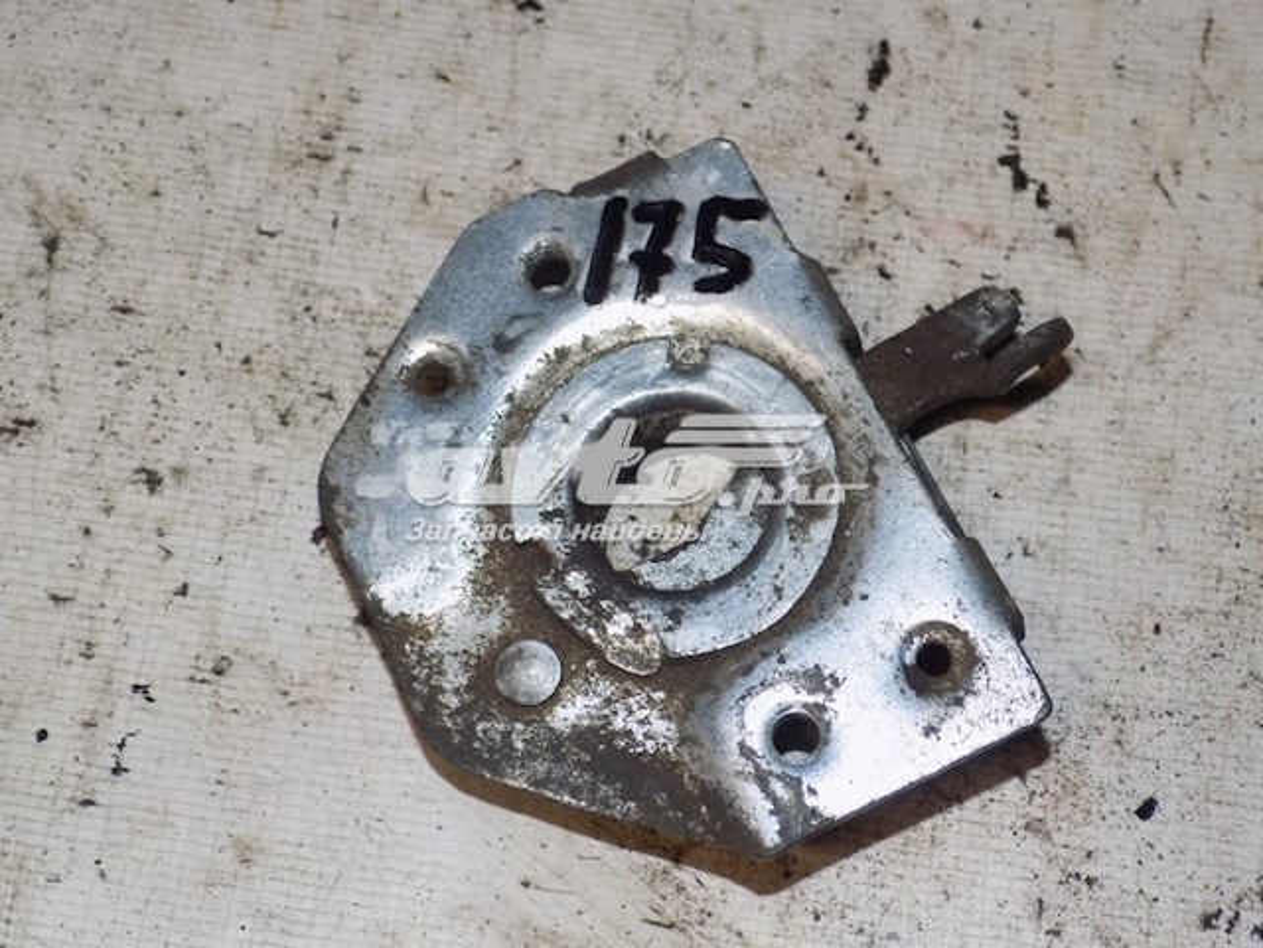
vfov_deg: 24.8
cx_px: 632
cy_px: 474
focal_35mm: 59
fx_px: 2153
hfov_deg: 32.7
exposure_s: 1/30
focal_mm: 10.5
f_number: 4
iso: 200
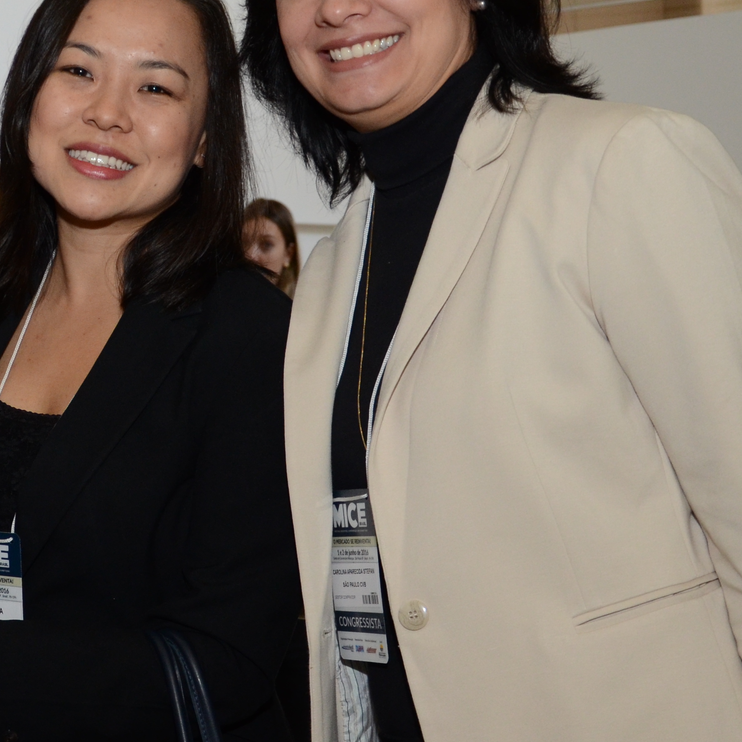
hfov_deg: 18.2
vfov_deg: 18.9
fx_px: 2231
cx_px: -68
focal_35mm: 92
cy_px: 420
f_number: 4
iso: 800
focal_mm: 26
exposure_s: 1/100
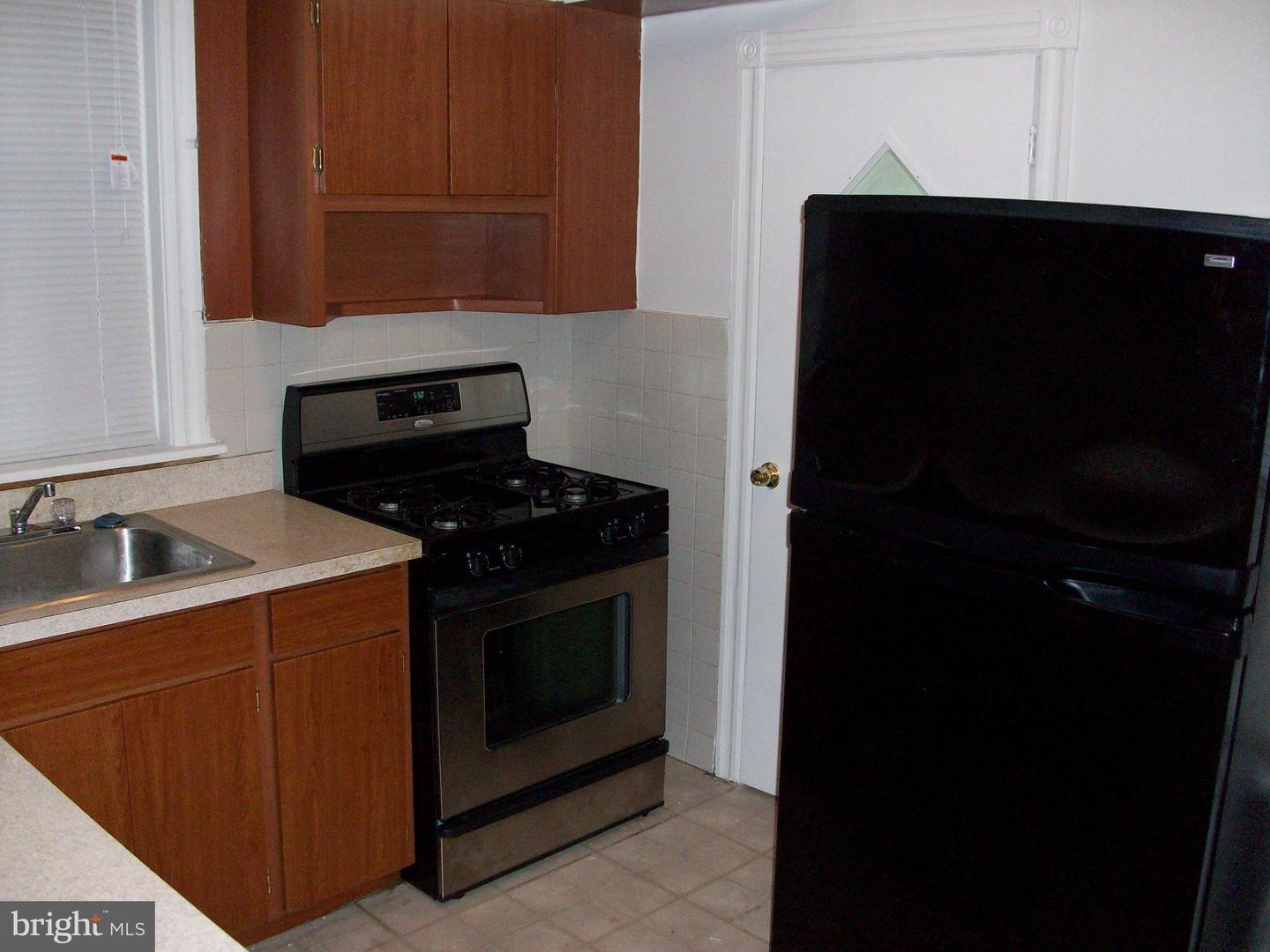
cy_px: 476
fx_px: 1247
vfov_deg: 41.8
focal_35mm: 34
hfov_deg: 54.0
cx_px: 635
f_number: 2.8
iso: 160
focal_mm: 5.7
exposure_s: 1/60
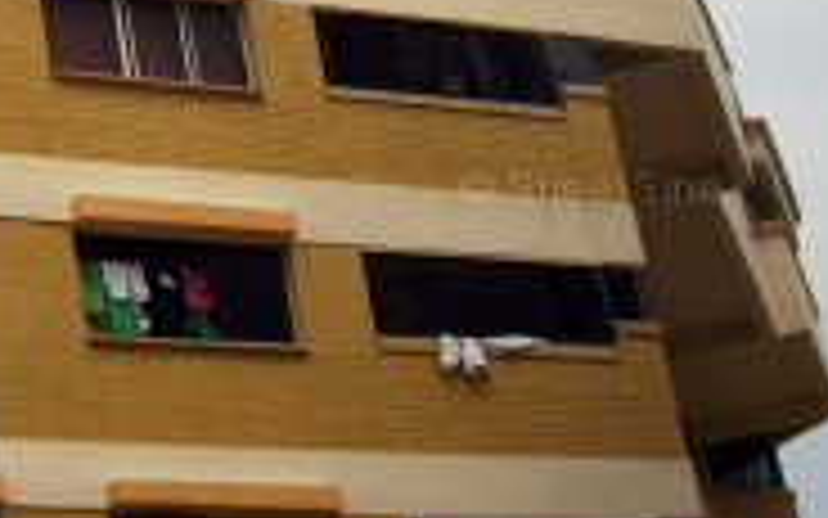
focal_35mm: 117
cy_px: -257
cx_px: -104
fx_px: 2640
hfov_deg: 17.2
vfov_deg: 10.8
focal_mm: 6.2
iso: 80
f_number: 5.6
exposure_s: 1/640
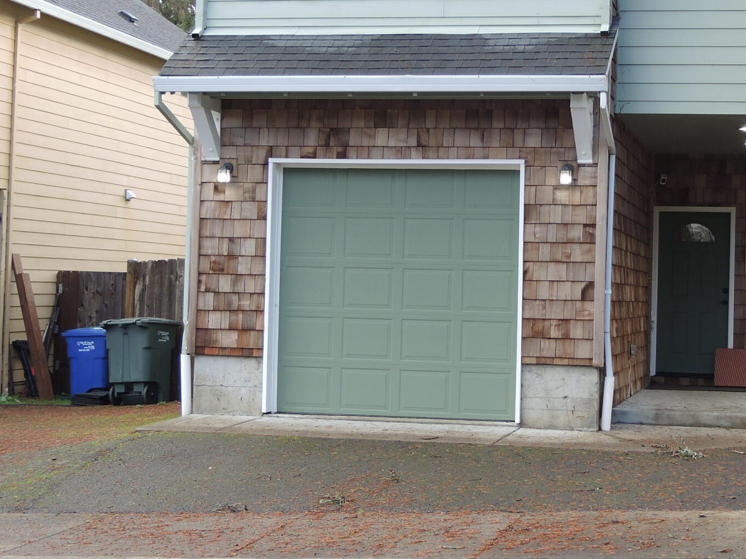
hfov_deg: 30.8
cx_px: 542
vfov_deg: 23.6
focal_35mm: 62
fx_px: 1336
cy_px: 246
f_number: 2.2
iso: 80
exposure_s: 1/160
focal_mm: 6
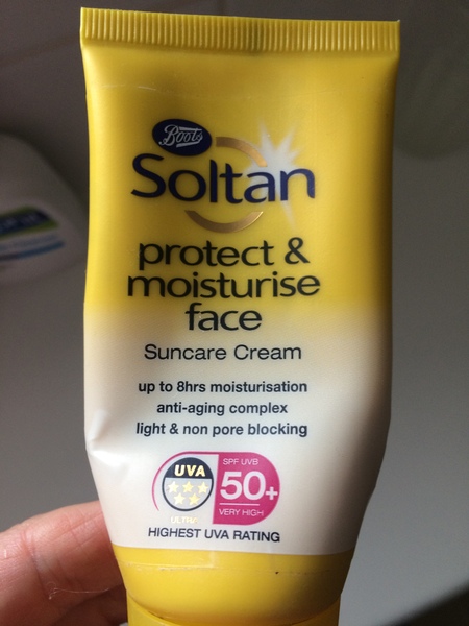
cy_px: 313
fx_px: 524
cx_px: 234
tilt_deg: -76.1
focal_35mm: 29
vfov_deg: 61.7
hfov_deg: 48.2
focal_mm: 4.15
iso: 64
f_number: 2.2
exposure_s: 1/100
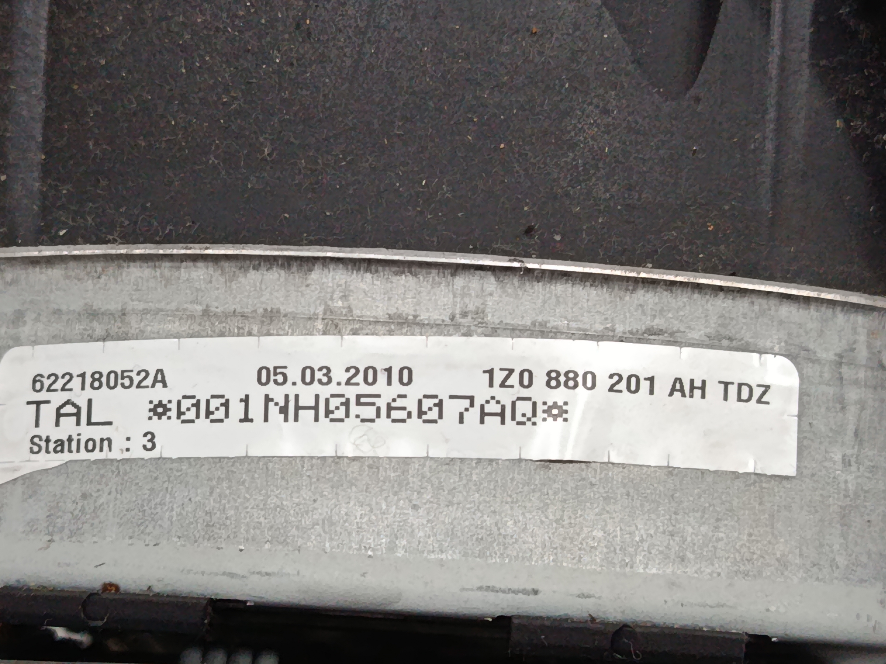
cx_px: 437
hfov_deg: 27.0
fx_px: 1843
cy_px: 342
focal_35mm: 72
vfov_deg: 20.4
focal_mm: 5.24
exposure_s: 1/50
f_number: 1.7
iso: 658
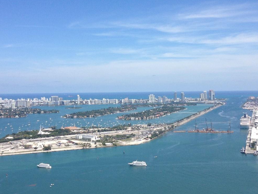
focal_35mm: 57
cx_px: 126
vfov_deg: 25.7
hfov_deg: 33.8
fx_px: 425
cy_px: 96
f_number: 2.4
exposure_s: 1/2304
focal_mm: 4.28
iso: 64
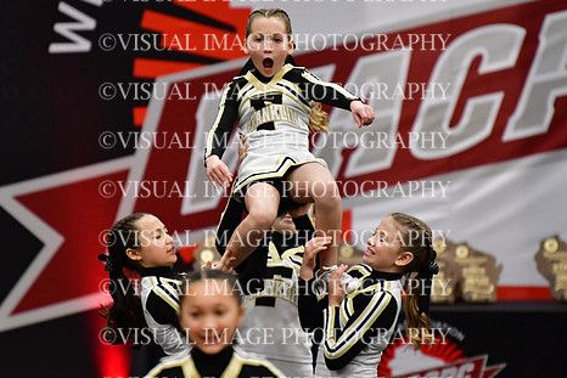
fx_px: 5876
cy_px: 165
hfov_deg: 5.5
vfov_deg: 3.7
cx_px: 275
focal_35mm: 373
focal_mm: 200
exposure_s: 1/800
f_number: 2.8
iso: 4000
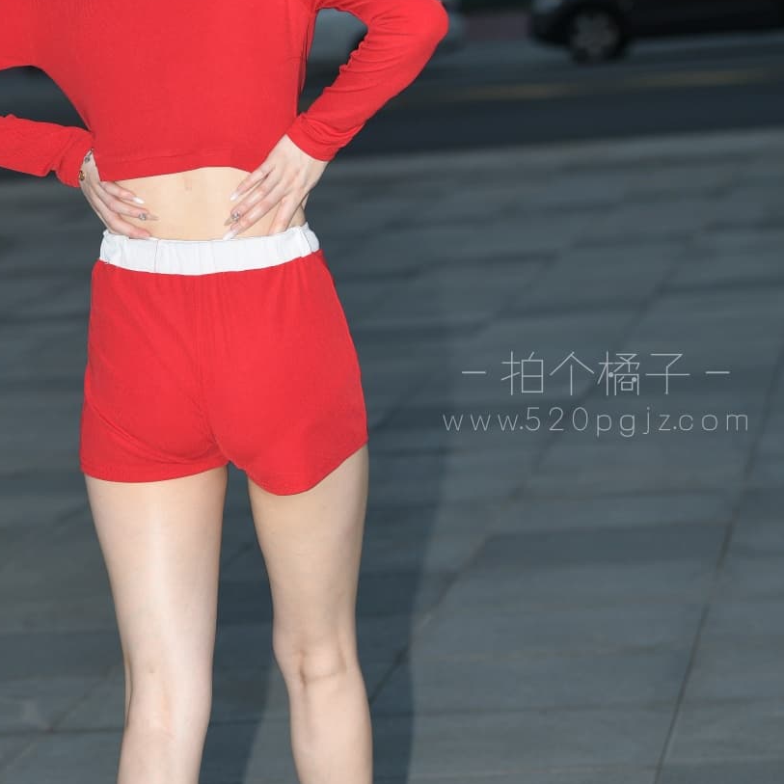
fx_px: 4100
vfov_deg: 10.9
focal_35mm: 160
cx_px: 230
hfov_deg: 10.9
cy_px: 345
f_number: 4
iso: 500
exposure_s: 1/200
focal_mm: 85
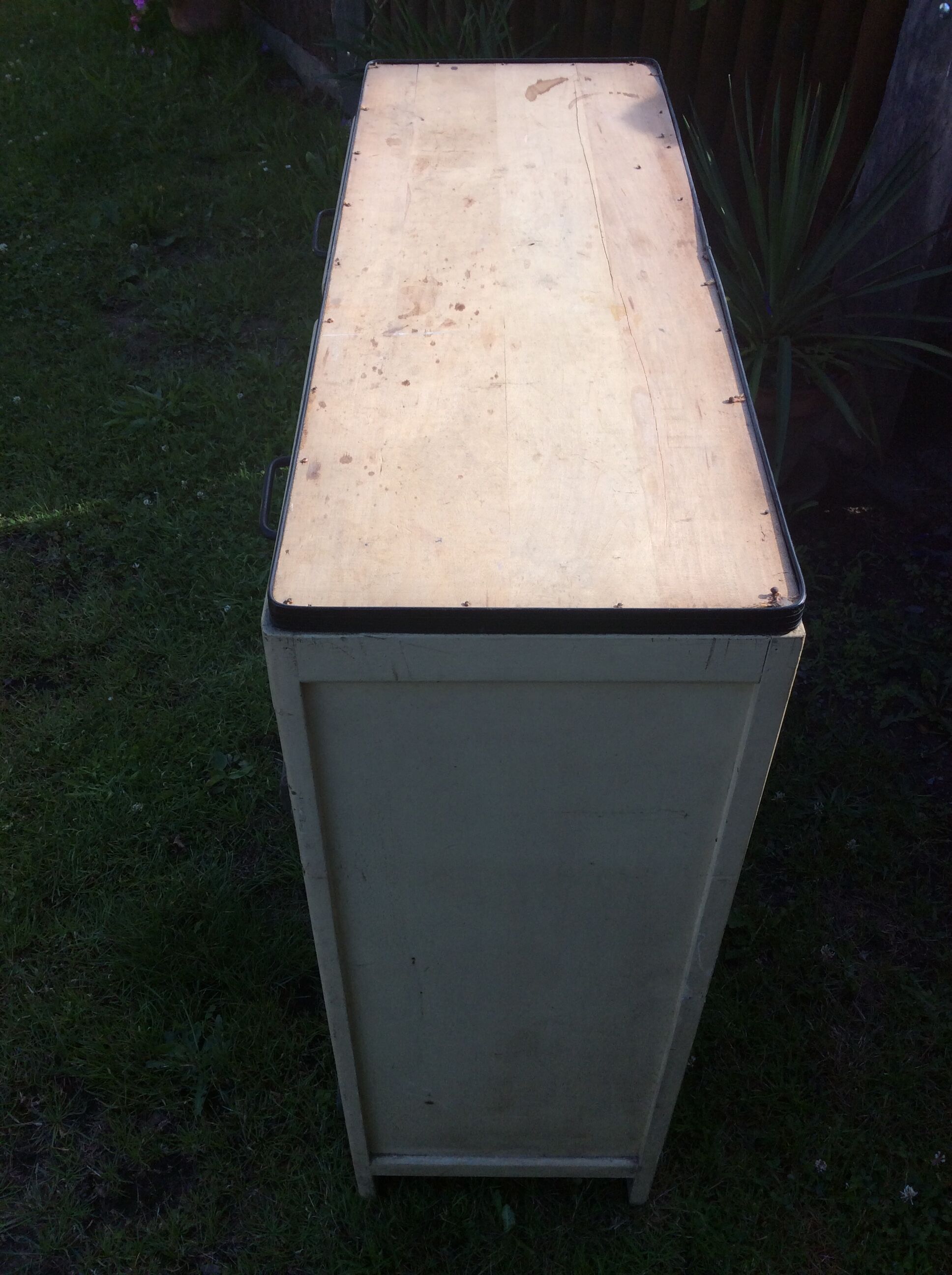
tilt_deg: -45.5
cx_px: 476
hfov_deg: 44.1
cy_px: 638
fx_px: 1177
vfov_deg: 56.9
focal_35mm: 32
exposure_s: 1/430
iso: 32
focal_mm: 3.3
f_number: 2.4
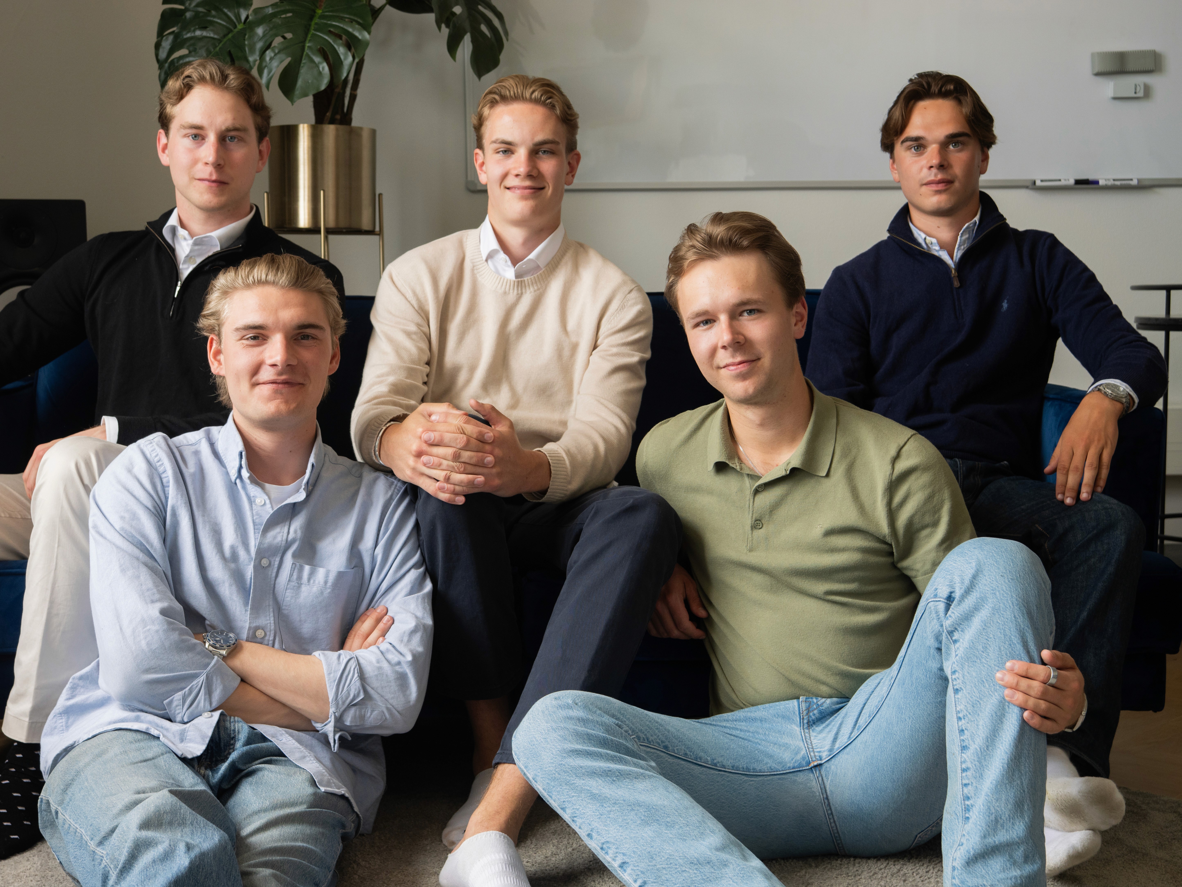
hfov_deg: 39.6
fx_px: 1640
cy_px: 444
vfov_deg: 30.3
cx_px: 591
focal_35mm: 48
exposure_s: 1/100
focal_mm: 24
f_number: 3.5
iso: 400
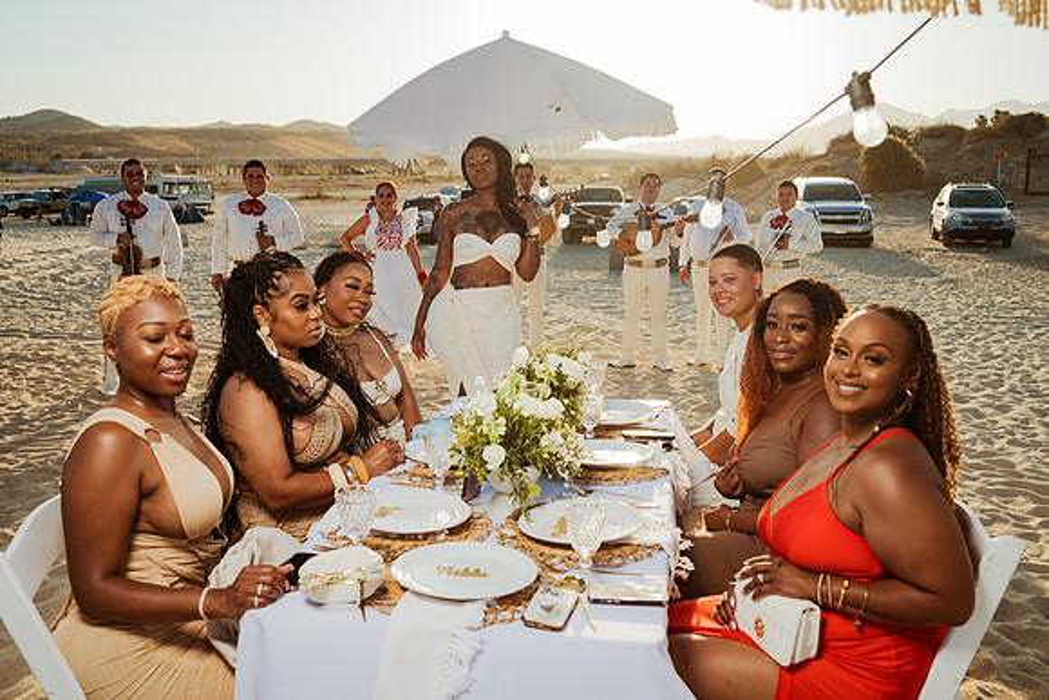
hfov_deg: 54.4
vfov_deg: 37.9
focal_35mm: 35
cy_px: 350
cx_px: 524
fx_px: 1020
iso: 100
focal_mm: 35
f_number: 5.6
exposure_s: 1/500
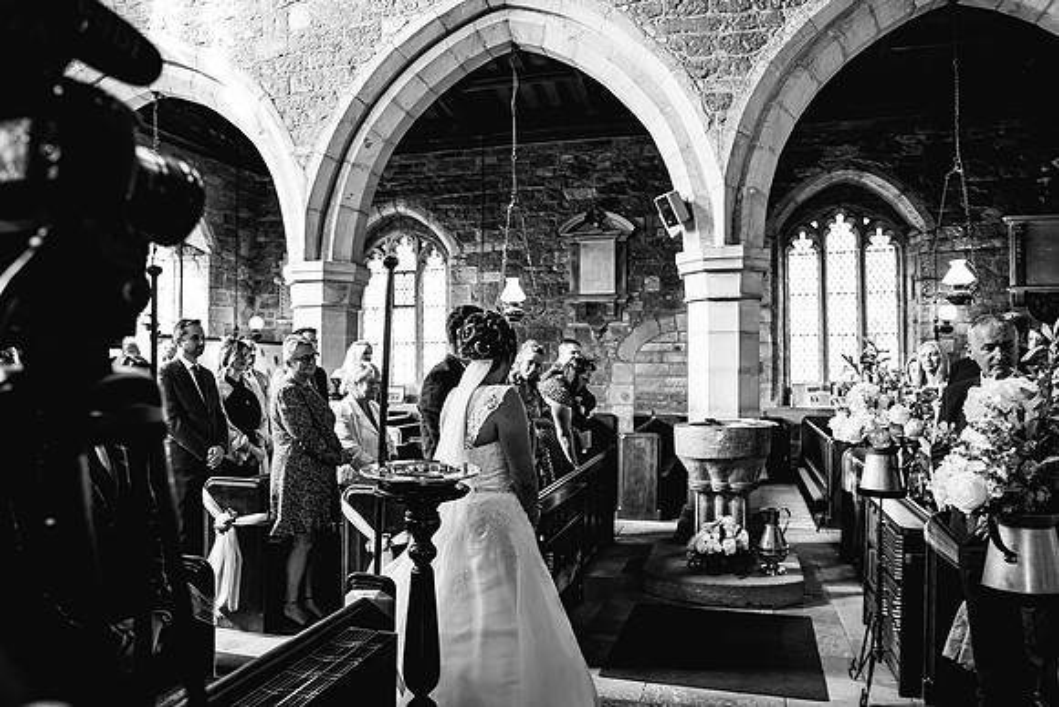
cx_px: 530
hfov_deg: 72.2
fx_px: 726
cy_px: 354
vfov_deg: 51.9
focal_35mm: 25
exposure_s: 1/80
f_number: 2.8
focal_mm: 24
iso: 1600
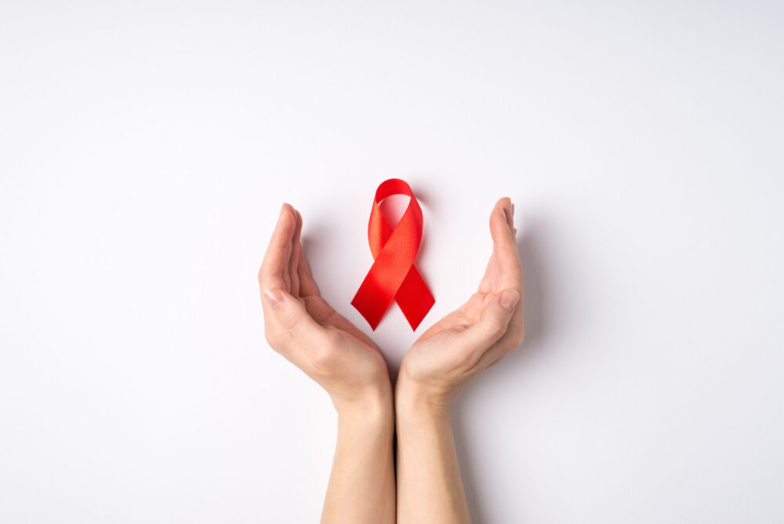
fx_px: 1089
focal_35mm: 50
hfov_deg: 39.6
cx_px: 392
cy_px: 262
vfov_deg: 27.0
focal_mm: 50
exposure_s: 1/125
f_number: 8
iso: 100
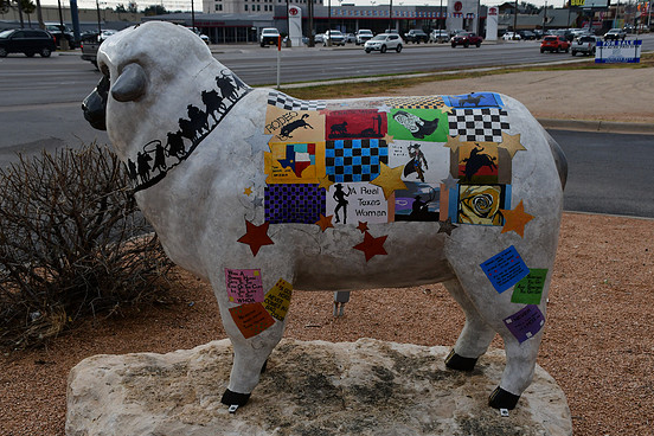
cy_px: 209
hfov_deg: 47.4
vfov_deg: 32.6
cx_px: 342
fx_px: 745
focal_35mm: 41
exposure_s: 1/250
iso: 400
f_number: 10
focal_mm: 26
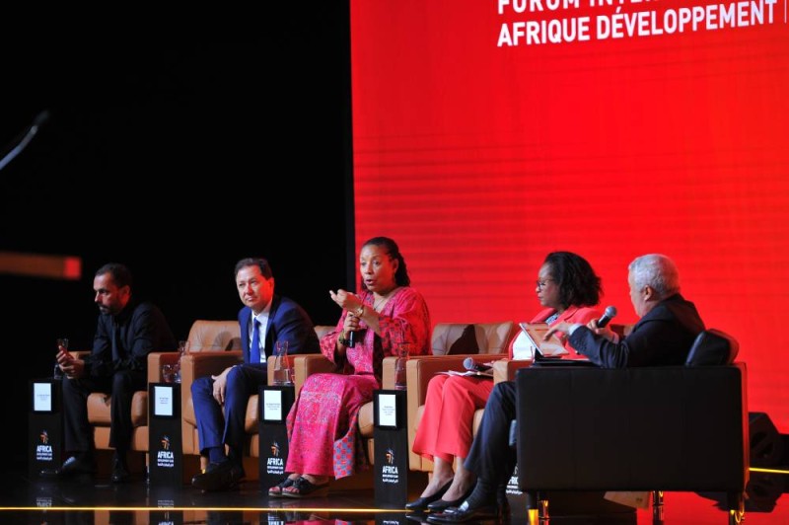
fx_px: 4380
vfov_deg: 6.9
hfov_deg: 10.3
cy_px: 262
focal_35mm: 200
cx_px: 394
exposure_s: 1/100
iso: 1250
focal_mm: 200
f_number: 3.5
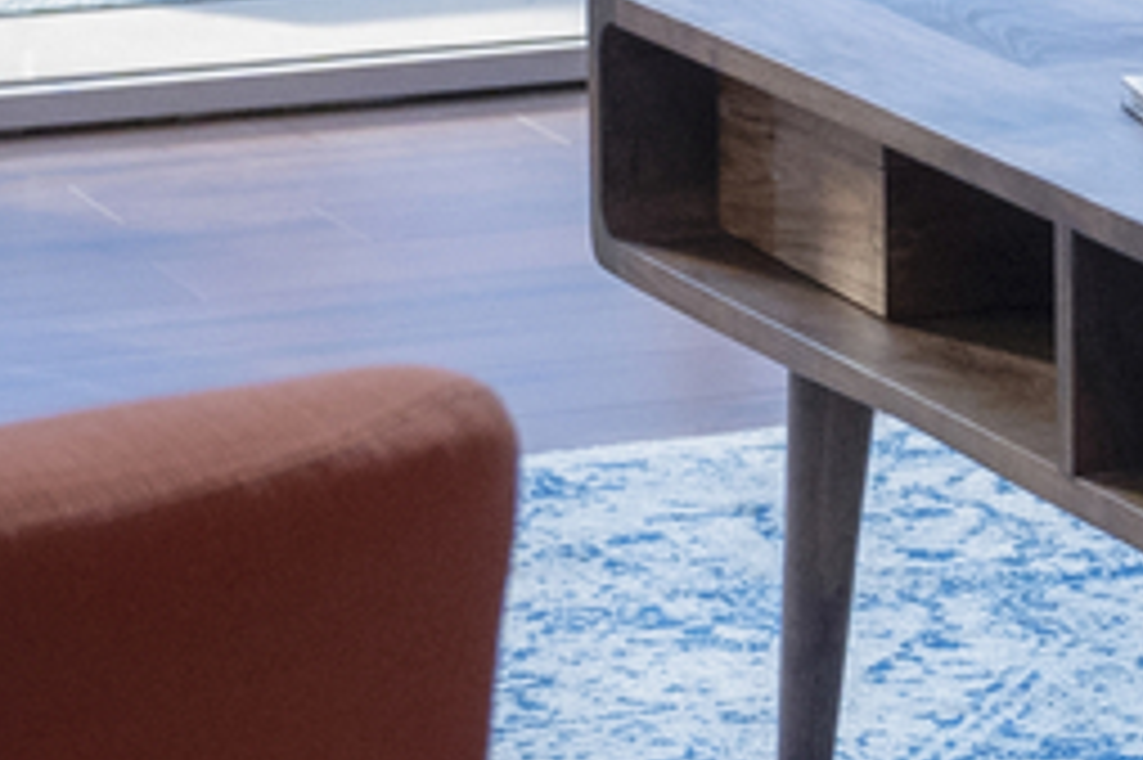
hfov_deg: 8.0
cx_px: 1364
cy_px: -49
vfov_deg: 5.3
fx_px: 8122
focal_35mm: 256
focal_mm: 41
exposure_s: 1/125
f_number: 4
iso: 2500
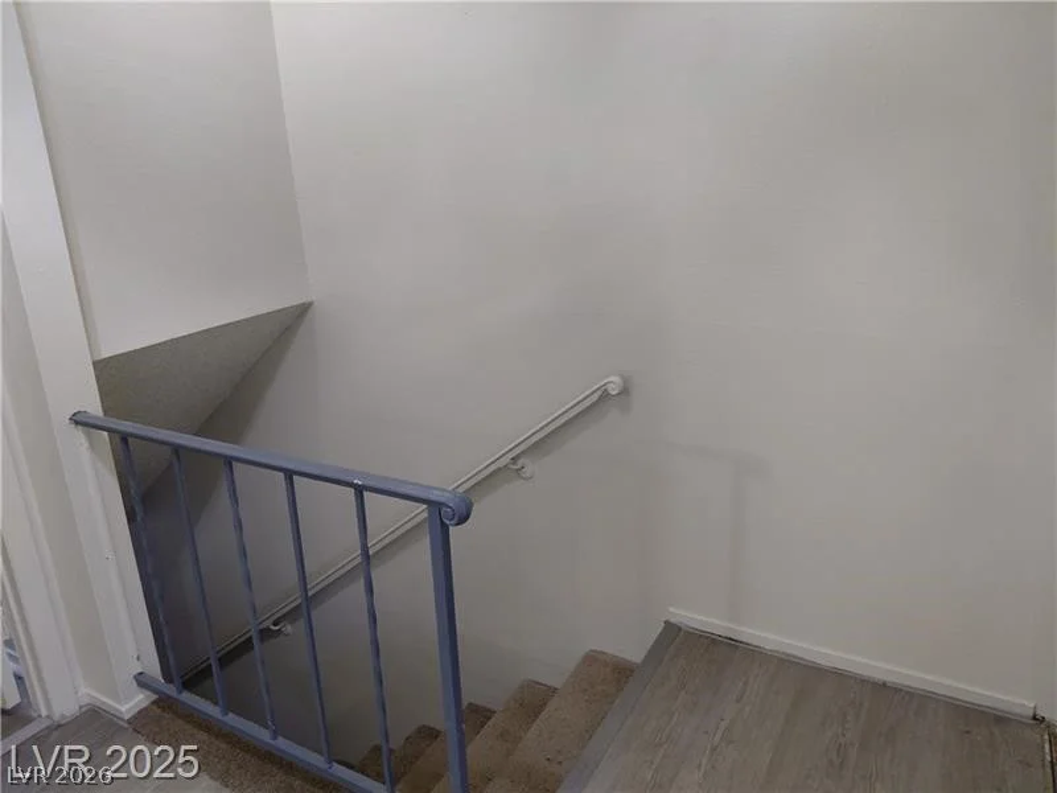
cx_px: 528
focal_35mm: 25
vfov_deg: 54.9
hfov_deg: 69.4
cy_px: 396
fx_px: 763
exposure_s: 1/60
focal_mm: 4.69
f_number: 1.8
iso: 160
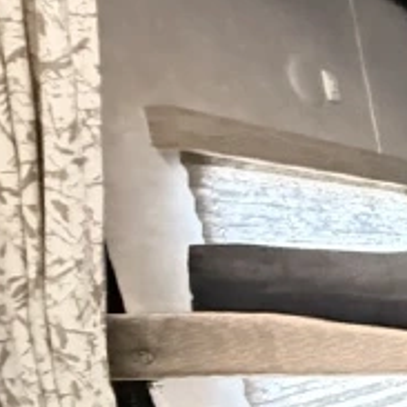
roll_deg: +1.8
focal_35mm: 54
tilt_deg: -15.8
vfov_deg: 28.4
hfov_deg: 18.3
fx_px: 718
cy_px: 463
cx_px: 843
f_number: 2.2
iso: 2500
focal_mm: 2.22
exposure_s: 1/29
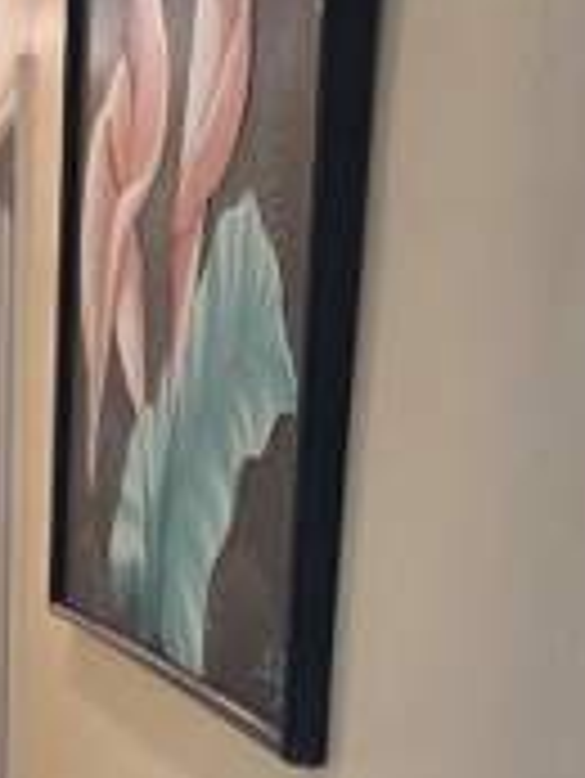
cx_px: -135
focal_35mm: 85
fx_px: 1913
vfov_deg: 20.4
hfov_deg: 16.6
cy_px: 1097
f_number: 1.8
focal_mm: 5.4
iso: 200
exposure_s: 1/120
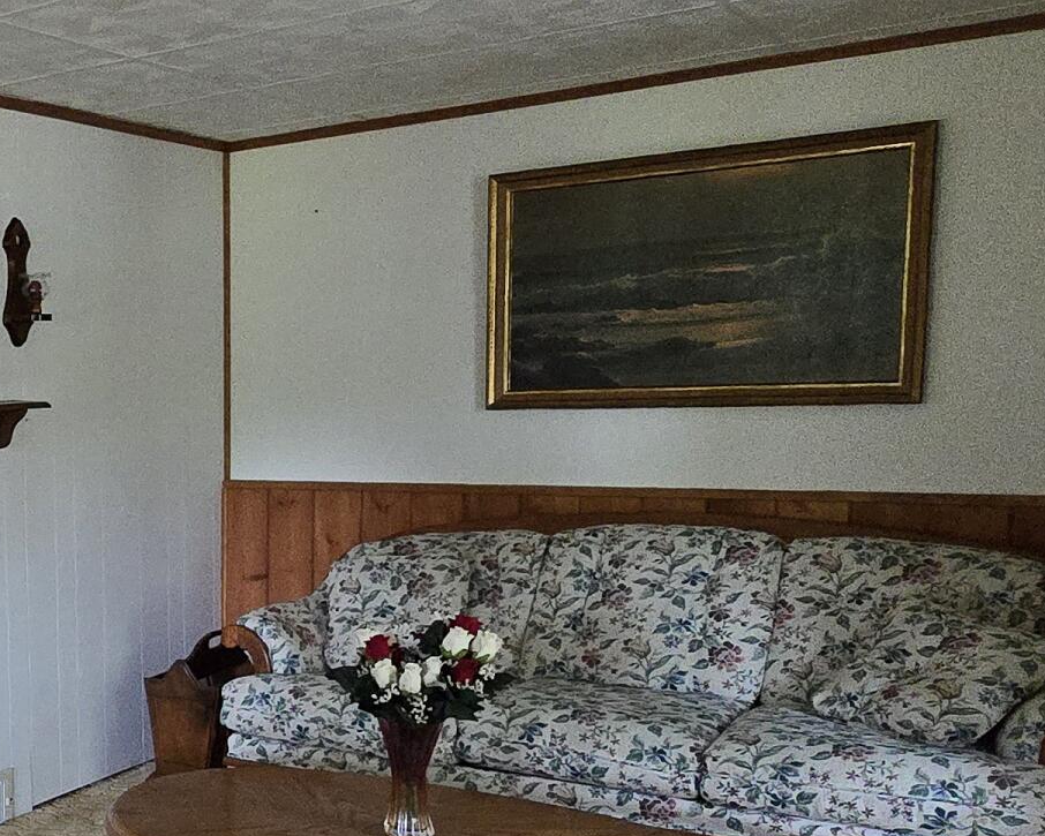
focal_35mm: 42
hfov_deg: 37.0
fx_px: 1299
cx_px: -97
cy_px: 577
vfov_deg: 35.2
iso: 640
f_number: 2.2
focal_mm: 2.2
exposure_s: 1/60
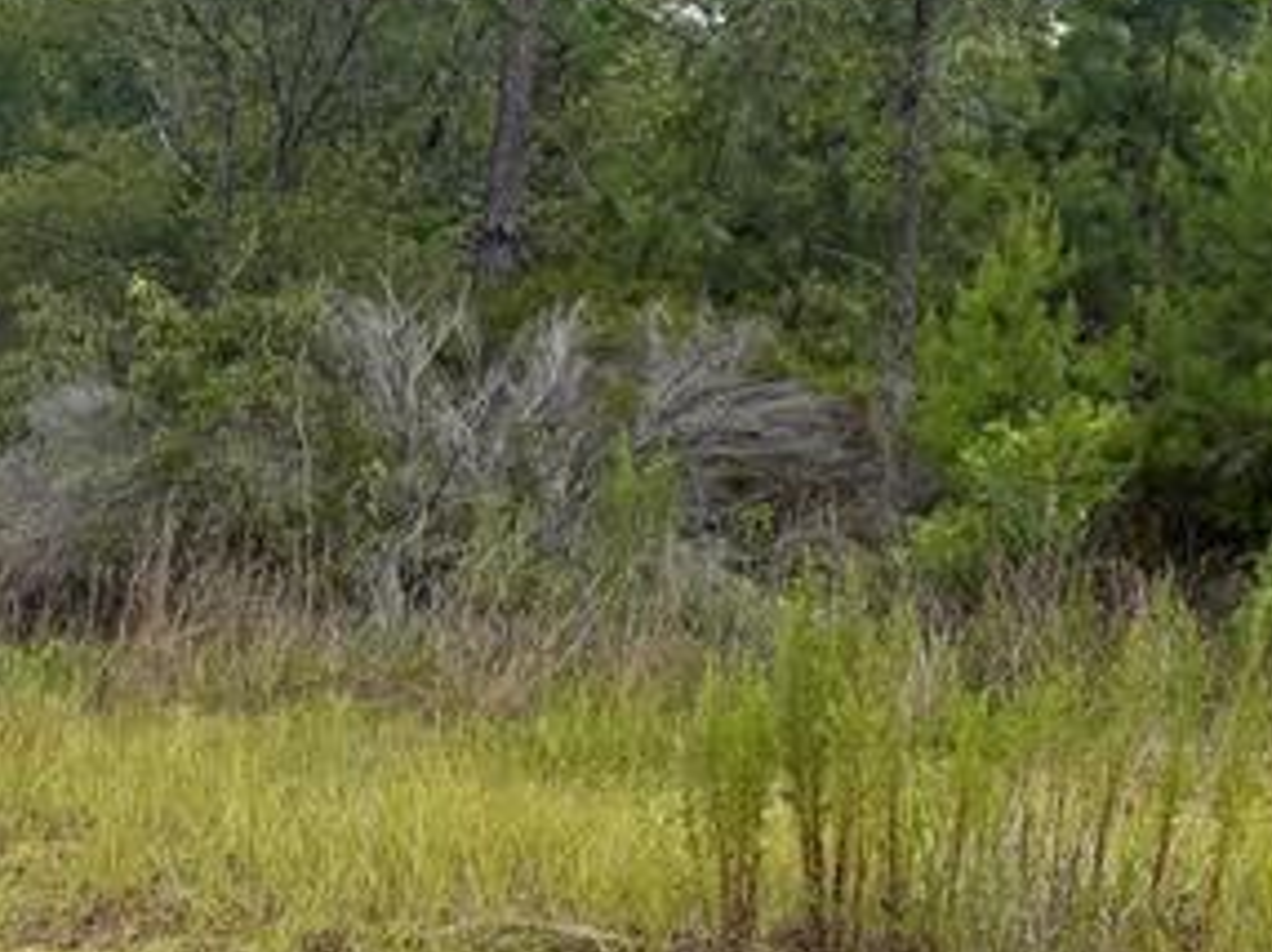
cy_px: -138
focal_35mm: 86
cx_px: 1912
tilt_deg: +10.0
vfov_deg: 16.5
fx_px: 3158
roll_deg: -0.5
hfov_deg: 19.7
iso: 100
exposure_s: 1/1689
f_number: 1.78
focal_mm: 6.76
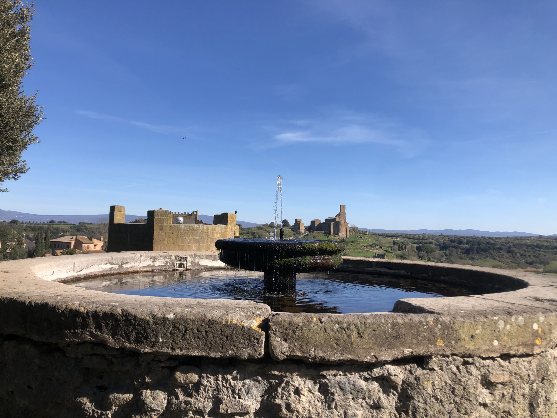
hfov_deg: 63.4
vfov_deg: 49.7
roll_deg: -0.8
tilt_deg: +2.8
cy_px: 209
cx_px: 278
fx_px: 451
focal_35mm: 28
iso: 20
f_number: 1.8
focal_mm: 3.99
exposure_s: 1/2183
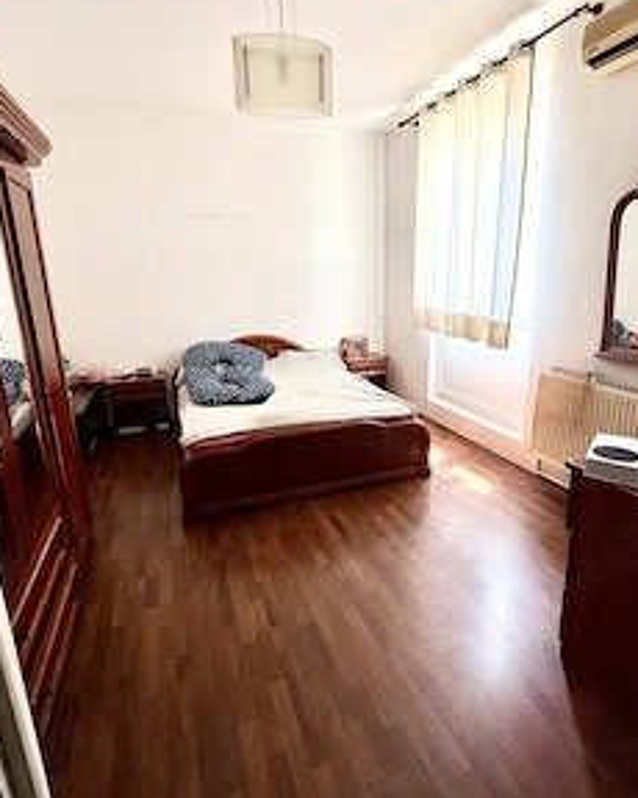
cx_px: 336
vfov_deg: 83.3
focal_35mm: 19
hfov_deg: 70.7
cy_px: 382
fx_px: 449
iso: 160
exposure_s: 1/100
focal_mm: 2.22
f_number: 2.2
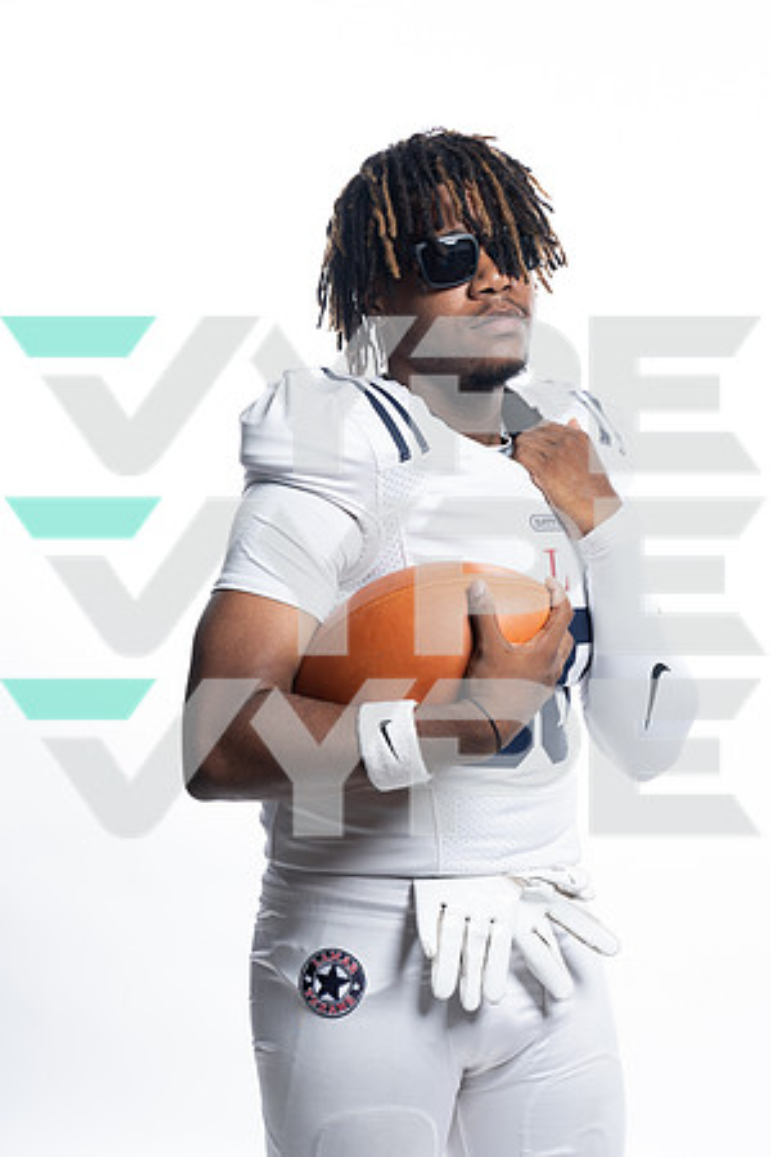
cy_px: 578
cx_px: 386
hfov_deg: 19.5
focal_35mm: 70
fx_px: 2249
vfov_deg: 28.8
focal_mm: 70
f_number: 5.6
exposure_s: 1/250
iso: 200
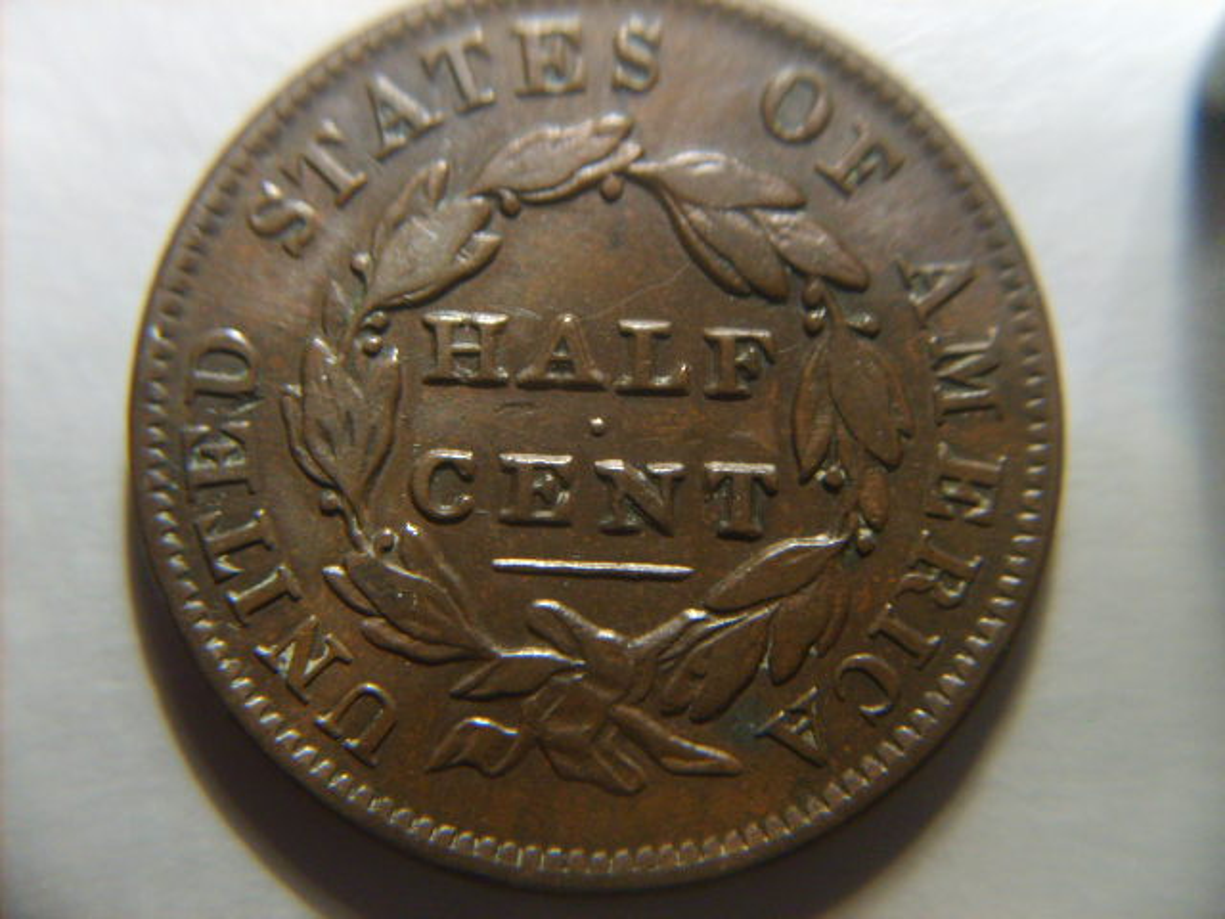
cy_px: 460
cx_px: 612
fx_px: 1239
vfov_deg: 40.7
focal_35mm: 35
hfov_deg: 52.6
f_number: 2.8
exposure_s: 1/6
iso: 140
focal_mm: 5.8
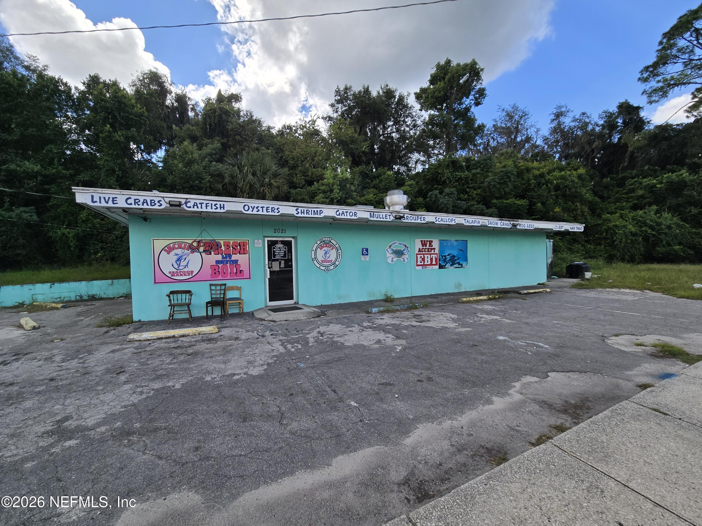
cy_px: 263
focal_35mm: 13
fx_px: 264
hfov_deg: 106.2
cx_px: 351
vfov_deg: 89.9
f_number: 2.2
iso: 50
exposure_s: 1/1677
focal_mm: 2.2
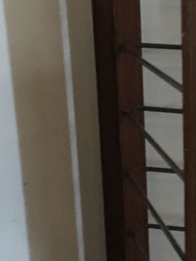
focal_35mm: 81
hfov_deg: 17.4
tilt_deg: -16.2
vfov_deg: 24.1
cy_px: 142
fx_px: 612
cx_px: 231
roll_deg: +1.3
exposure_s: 1/17
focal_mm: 4.15
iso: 640
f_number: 2.2
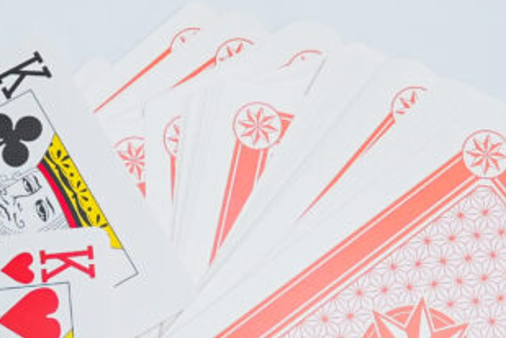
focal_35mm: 95
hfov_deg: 21.3
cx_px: 144
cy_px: 288
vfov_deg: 14.3
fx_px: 1335
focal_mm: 28
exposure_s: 1/640
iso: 3200
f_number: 4.5
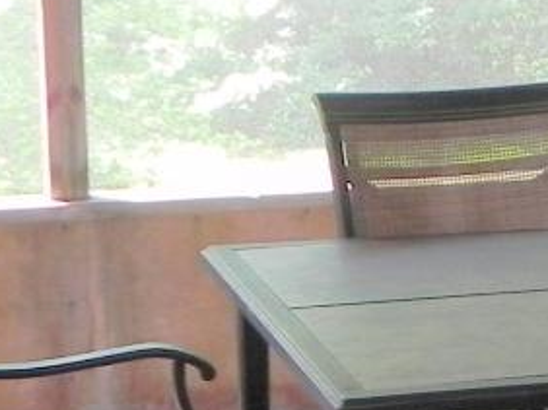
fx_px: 2104
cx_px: 754
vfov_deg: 11.1
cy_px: 148
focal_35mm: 133
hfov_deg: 14.1
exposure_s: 1/64.8
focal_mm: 4.6
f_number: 3.2
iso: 160
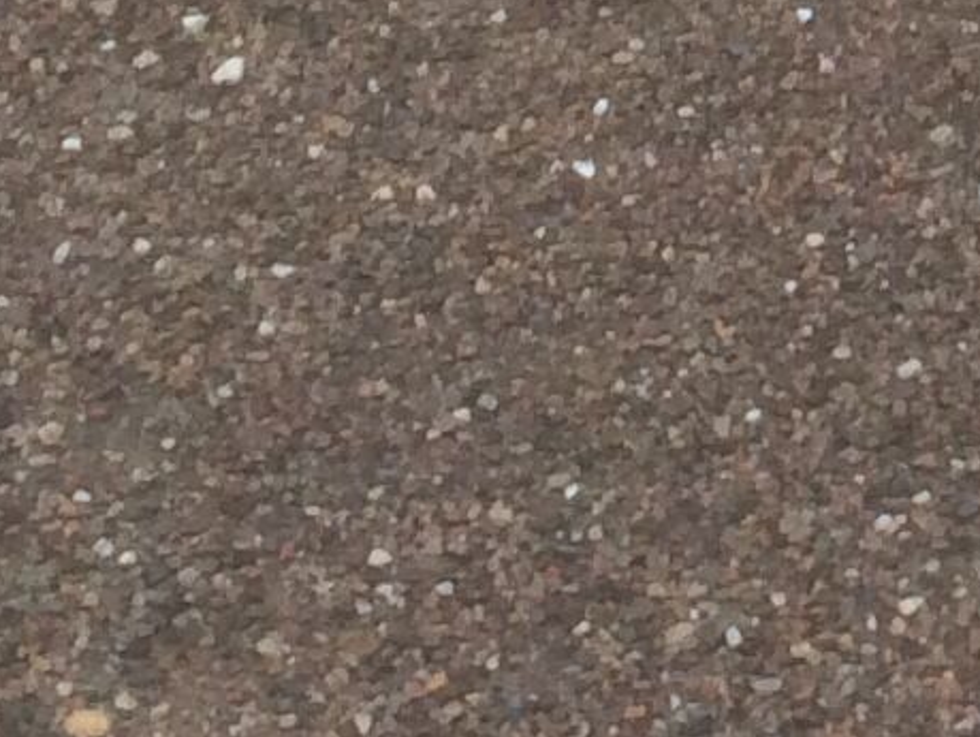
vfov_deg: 6.9
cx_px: 1764
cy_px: -884
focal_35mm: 206
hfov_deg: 9.2
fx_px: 5837
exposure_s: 1/100
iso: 50
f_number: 2.2
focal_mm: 4.15
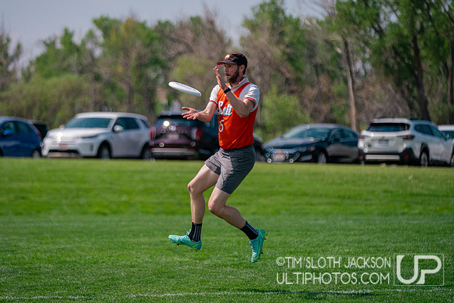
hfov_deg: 11.5
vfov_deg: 7.7
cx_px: 206
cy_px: 169
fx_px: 2264
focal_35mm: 179
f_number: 2.8
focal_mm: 156
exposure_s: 1/16000
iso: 640
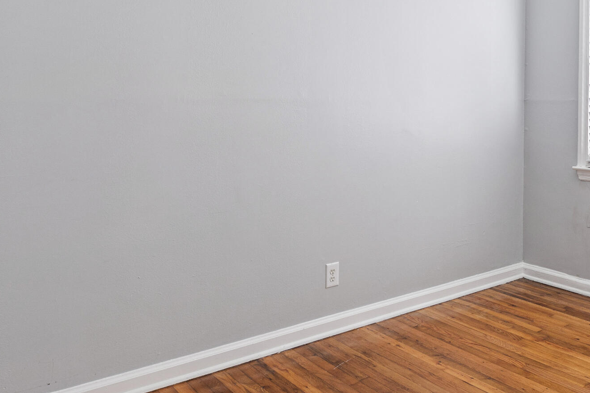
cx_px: 413
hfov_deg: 54.2
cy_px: 120
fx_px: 557
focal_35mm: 34
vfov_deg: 38.3
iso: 100
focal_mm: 10
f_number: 8
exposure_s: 1/1.67
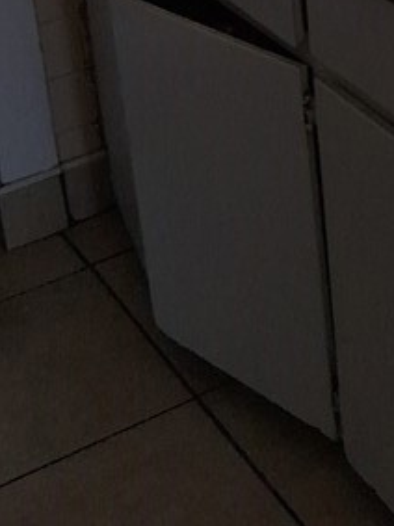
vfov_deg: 19.0
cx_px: 650
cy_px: -203
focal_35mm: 94
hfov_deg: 14.3
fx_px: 1428
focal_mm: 3.98
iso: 50
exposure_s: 1/100
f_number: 1.8
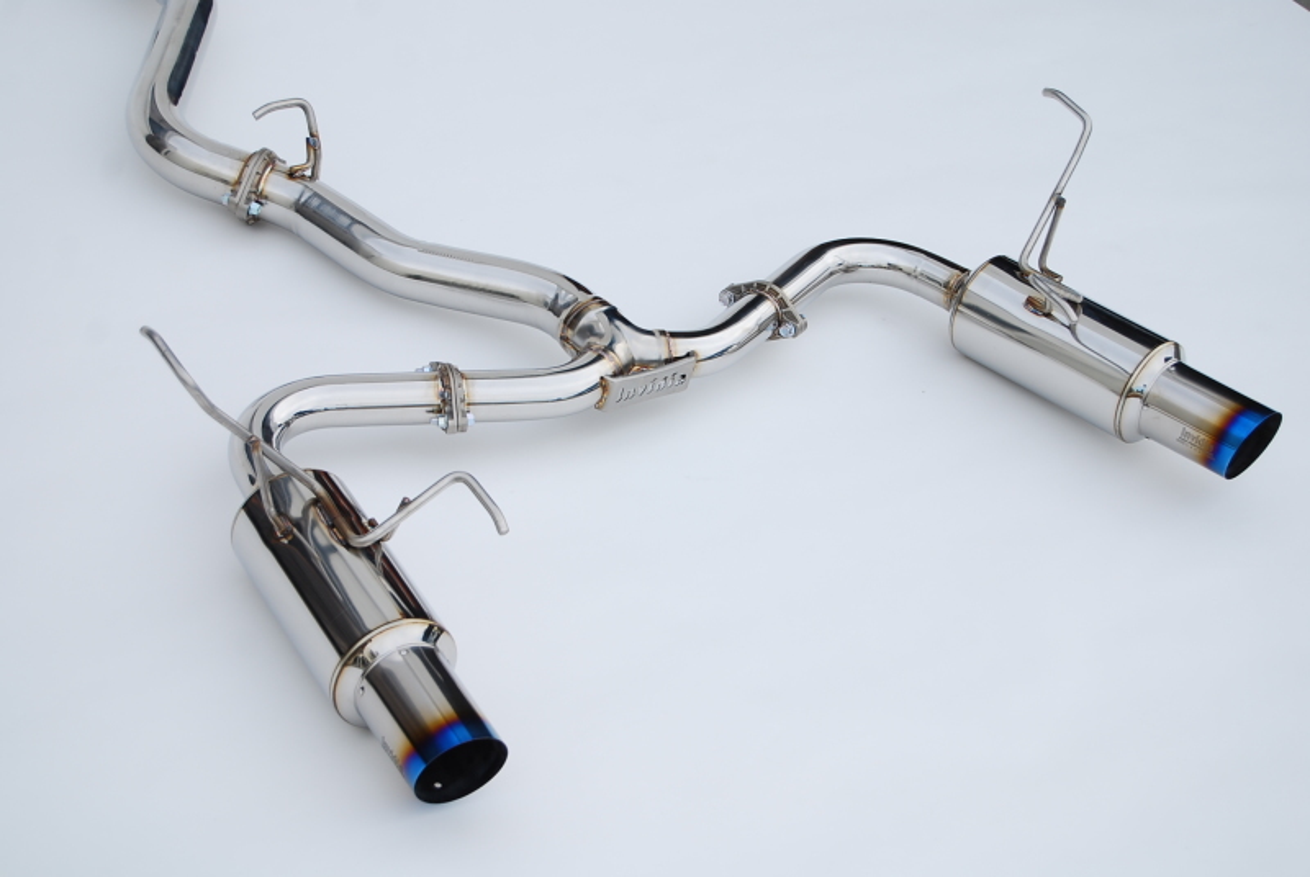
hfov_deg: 27.0
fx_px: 2733
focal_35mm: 75
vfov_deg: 18.2
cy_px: 438
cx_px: 655
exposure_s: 1/200
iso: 100
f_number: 5.6
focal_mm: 50
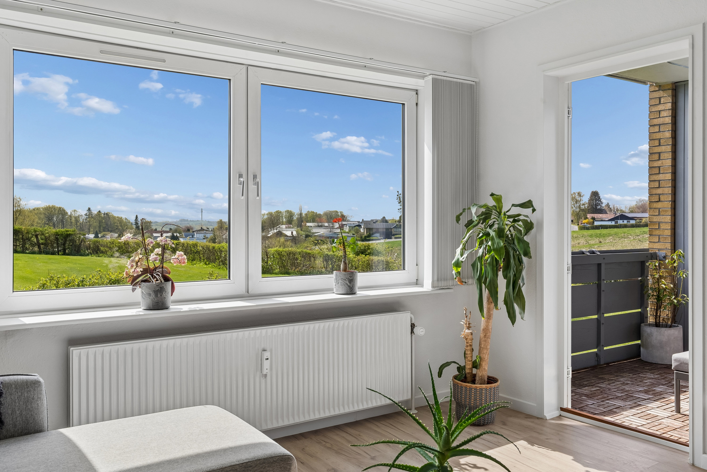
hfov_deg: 61.9
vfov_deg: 43.6
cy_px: 236
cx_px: 354
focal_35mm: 30
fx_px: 589
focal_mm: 30
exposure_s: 1/500
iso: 200
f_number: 8
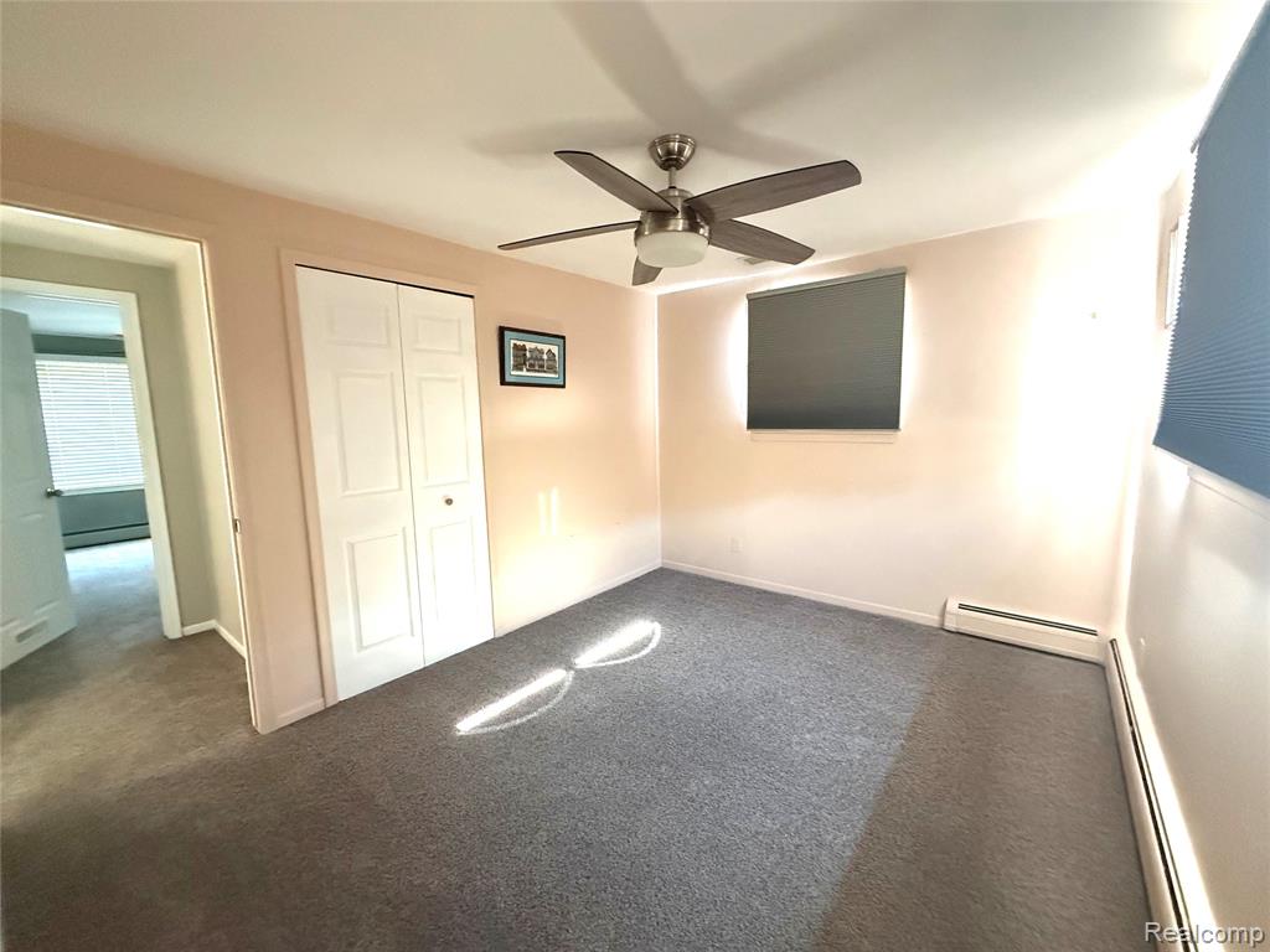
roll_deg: +0.9
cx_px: 635
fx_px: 514
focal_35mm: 14
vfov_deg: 85.7
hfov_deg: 102.1
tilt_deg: -7.5
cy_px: 476
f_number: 2.2
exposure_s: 1/60
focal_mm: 2.22
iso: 1000
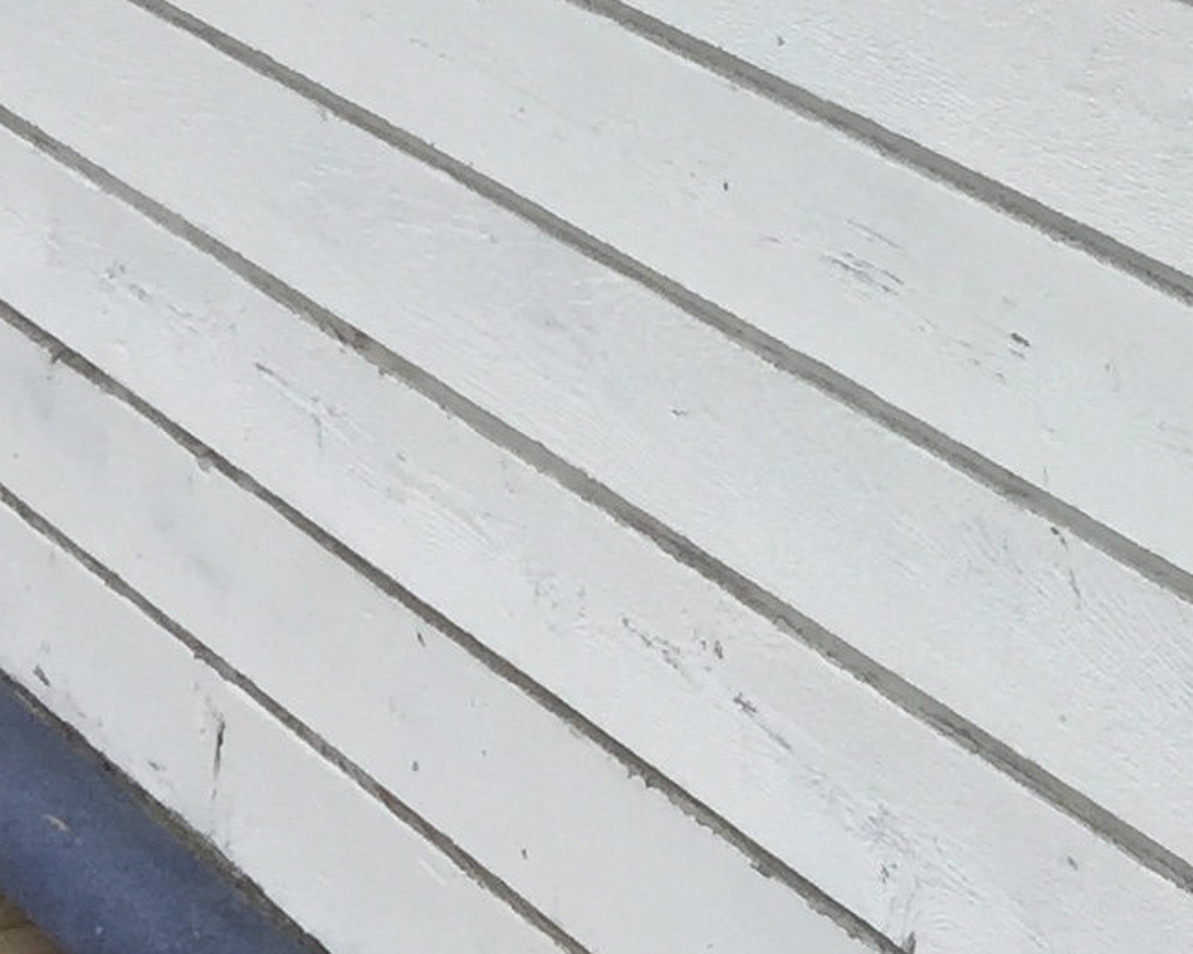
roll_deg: +0.7
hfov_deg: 12.3
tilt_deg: -8.9
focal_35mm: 142
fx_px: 5015
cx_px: 2252
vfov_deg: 10.5
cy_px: -518
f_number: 2.2
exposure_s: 1/659
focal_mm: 4.15
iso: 32
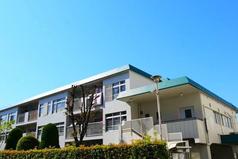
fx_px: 225
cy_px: 83
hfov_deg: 55.7
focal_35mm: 34
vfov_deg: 38.9
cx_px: 111
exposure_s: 1/400
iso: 100
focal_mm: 20
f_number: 10
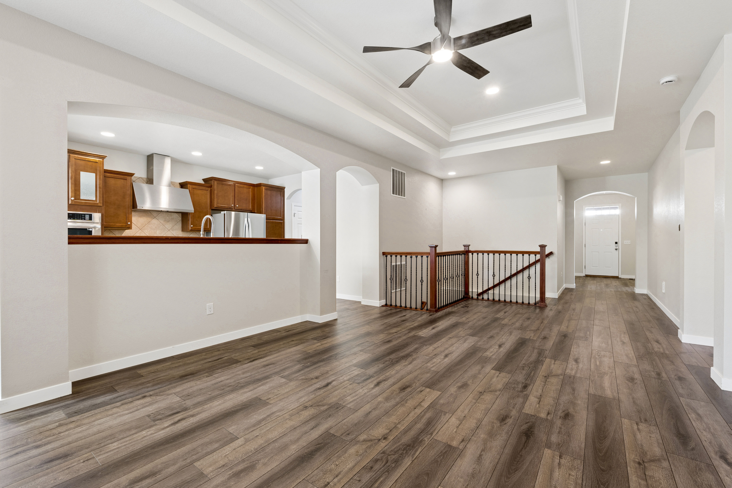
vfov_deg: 73.7
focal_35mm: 16
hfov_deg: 96.7
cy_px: 244
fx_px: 325
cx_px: 366
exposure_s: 1/8
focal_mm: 16
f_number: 11
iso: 640
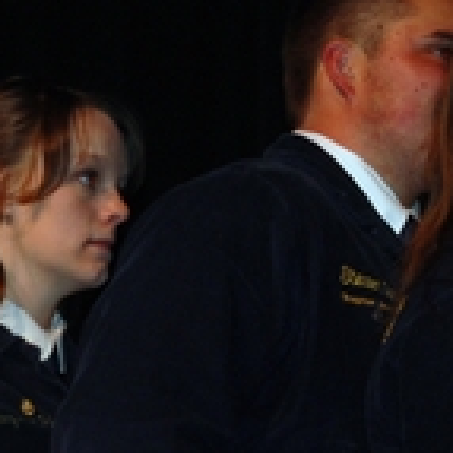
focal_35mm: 387
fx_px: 5730
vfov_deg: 4.5
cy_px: 143
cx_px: 472
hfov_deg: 4.5
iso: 220
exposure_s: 1/60
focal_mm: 58
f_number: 5.3
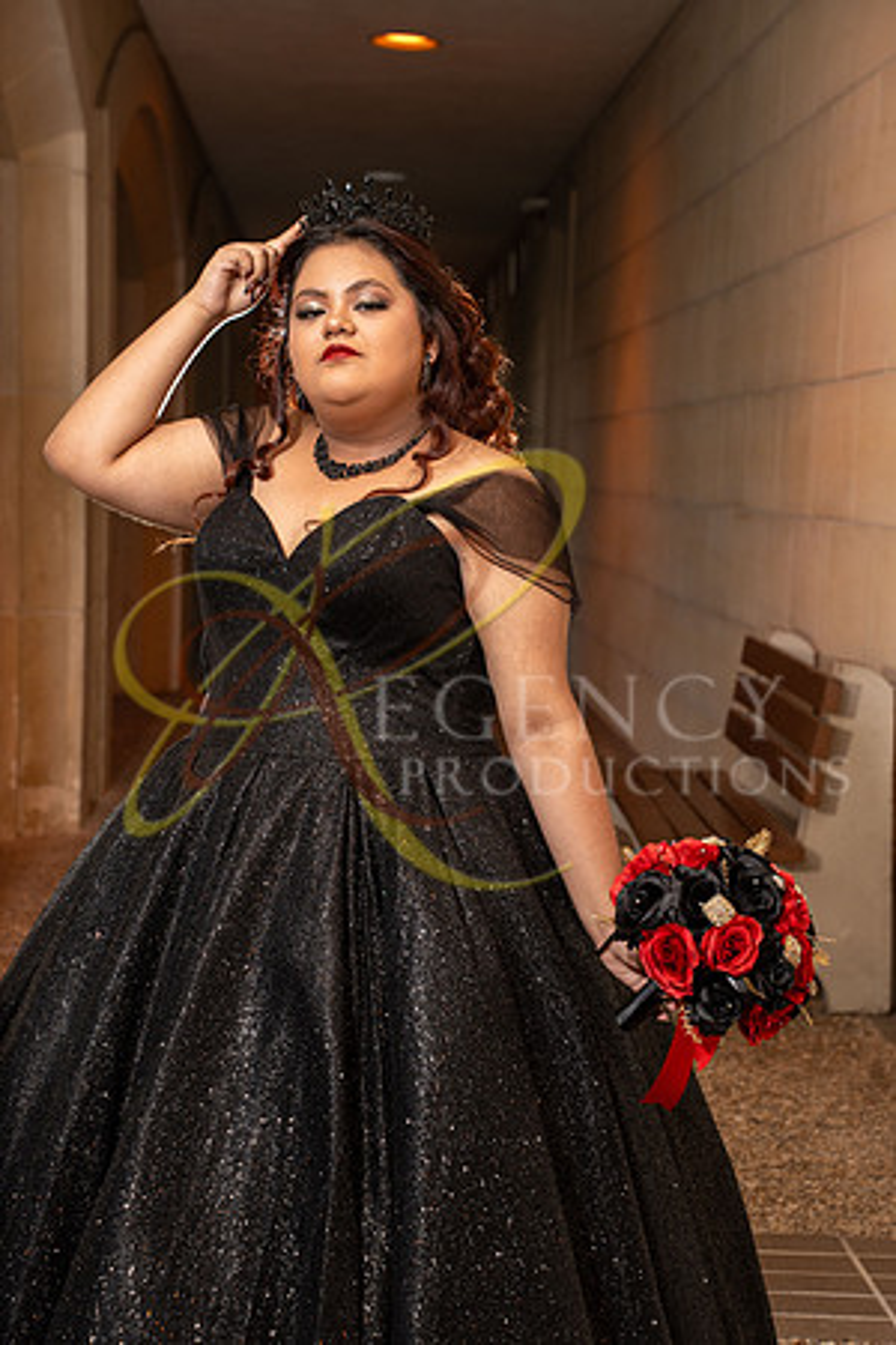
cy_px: 672
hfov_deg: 19.7
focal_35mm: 69
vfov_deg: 29.2
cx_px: 448
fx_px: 2576
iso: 500
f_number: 5.6
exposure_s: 1/200
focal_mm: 69
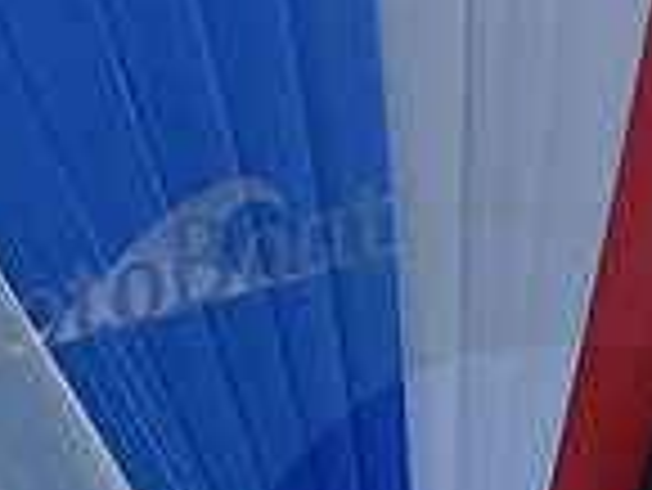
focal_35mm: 616
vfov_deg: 2.4
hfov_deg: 3.2
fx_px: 11612
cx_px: 751
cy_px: 856
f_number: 9
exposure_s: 1/640
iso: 320
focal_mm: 160
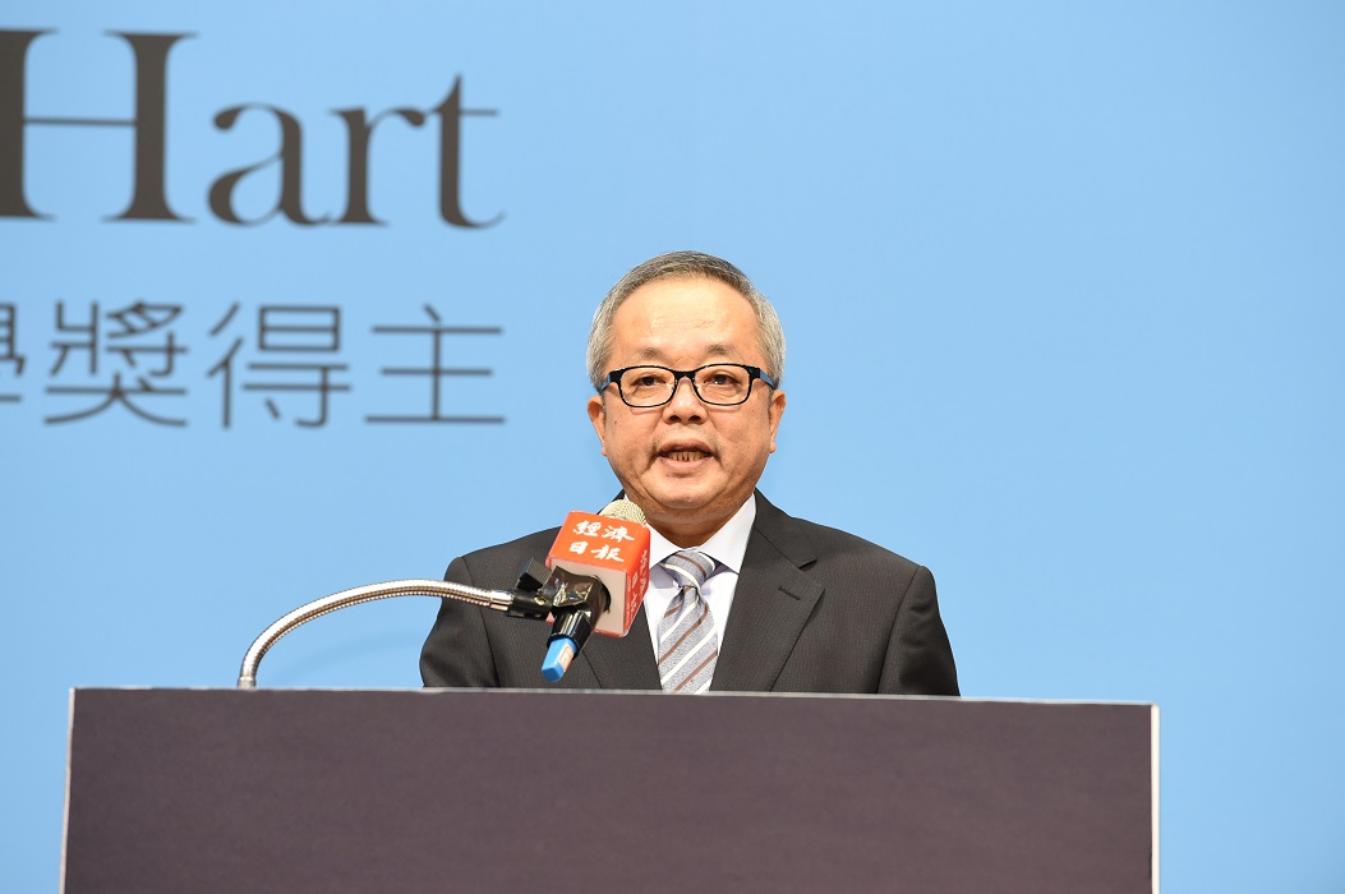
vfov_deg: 6.9
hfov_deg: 10.3
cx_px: 672
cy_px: 447
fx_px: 7465
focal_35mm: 200
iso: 2000
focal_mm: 200
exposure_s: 1/125
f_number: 4.5
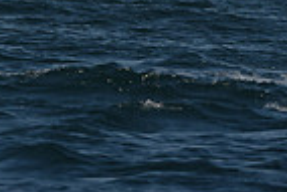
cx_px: -60
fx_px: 7805
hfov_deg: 2.1
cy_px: -378
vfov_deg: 1.4
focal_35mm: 978
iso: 250
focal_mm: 240
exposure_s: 1/1000
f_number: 7.1
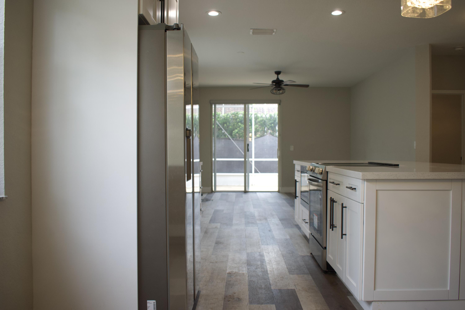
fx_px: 407
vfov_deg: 41.7
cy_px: 155
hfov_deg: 59.5
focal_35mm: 32
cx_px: 232
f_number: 3.8
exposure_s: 1/100
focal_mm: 21
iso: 400
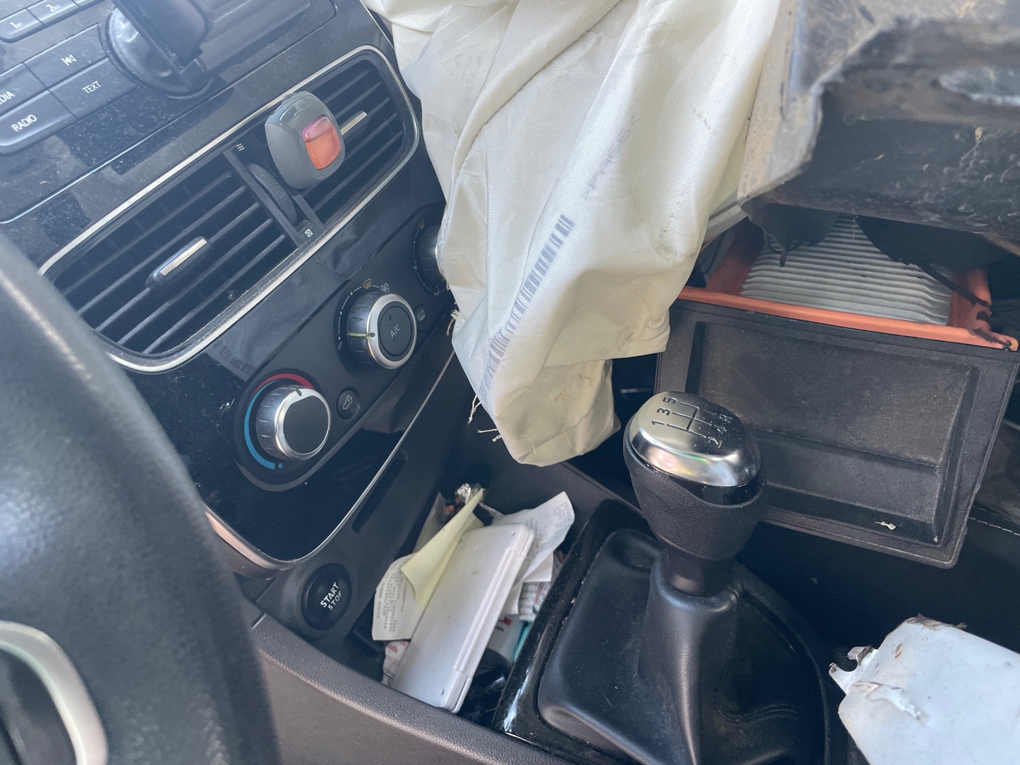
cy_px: 382
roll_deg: +23.2
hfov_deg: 67.3
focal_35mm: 26
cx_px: 510
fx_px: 766
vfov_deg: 53.1
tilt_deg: -33.1
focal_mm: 4.2
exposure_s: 1/121
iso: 125
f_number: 1.6
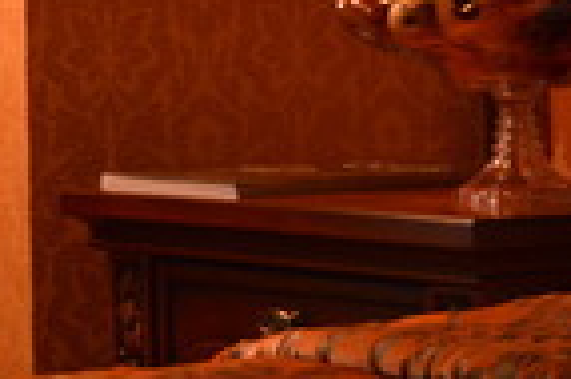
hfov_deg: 7.4
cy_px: -136
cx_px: -455
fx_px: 4262
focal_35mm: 269
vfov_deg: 5.1
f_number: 4.8
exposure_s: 1/25
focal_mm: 32
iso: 400
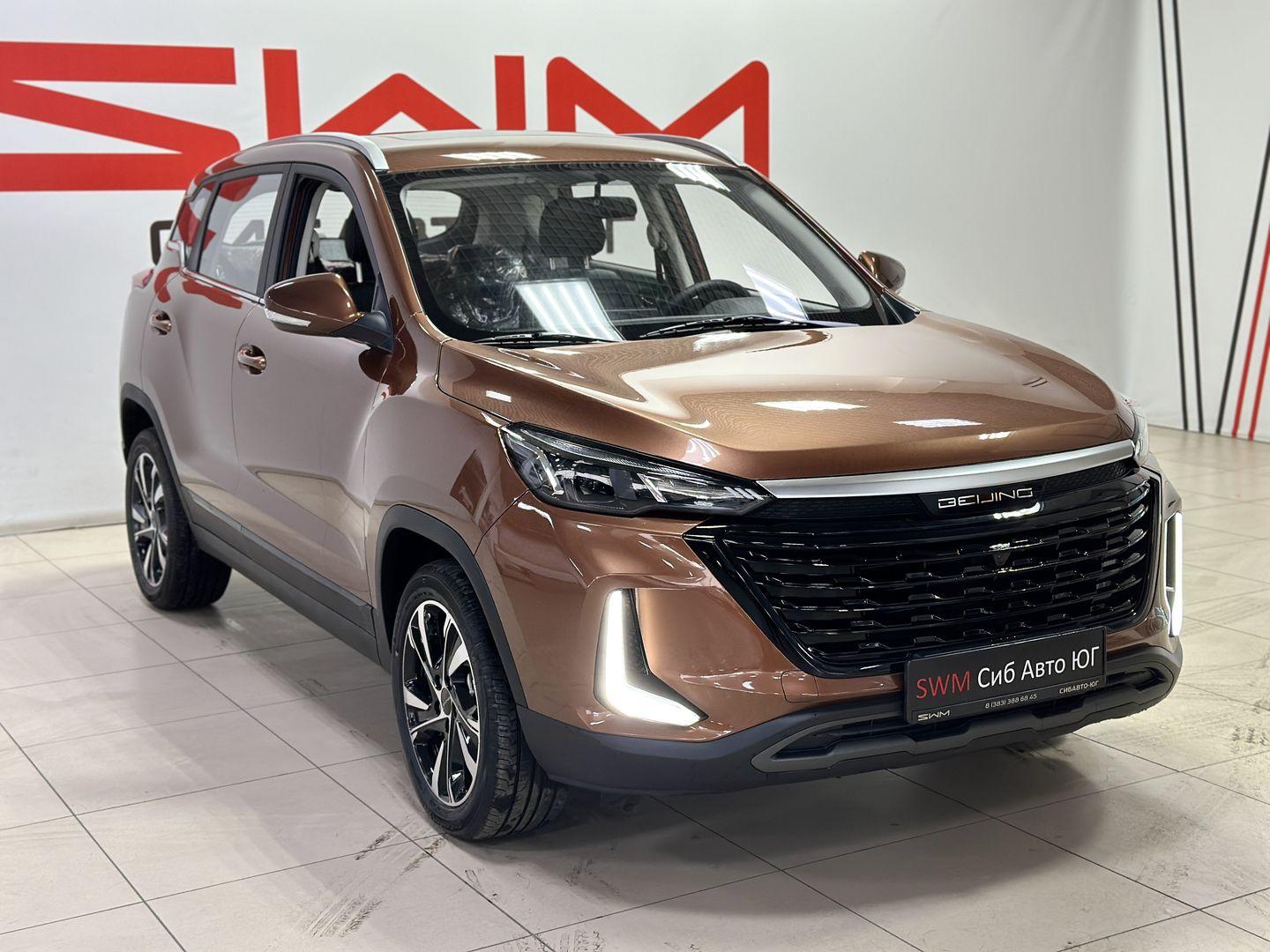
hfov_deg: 39.7
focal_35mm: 48
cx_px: 635
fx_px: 1761
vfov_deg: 30.3
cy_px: 476
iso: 160
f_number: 1.78
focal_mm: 6.86
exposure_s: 1/100
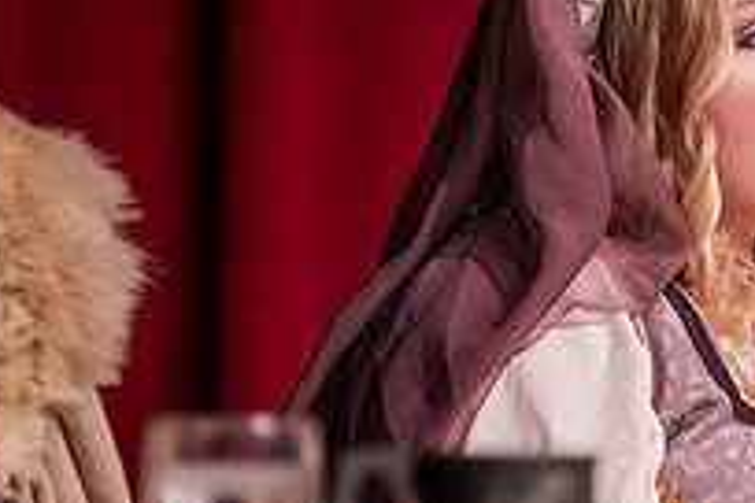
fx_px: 6564
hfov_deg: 6.6
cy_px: 150
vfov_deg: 4.4
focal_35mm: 313
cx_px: 781
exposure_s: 1/250
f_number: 3.2
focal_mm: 110
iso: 2000
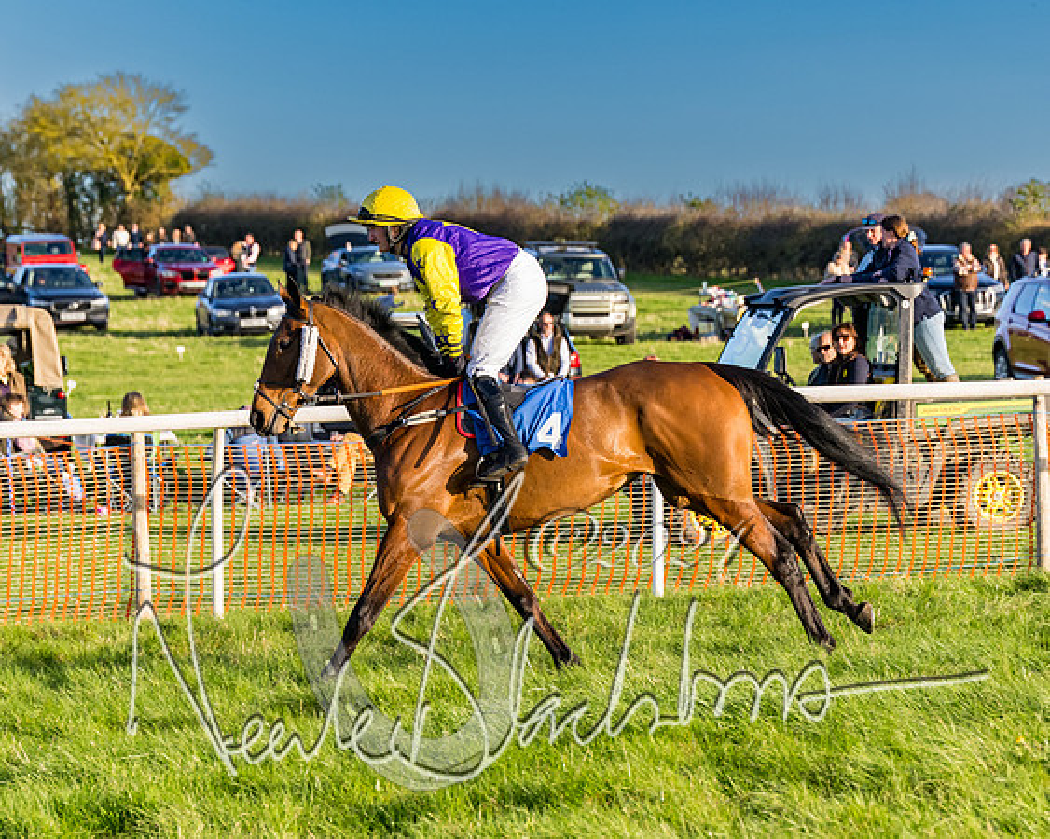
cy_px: 425
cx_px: 527
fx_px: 4465
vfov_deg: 10.7
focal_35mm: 144
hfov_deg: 13.4
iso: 400
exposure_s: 1/1600
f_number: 3.5
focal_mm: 78
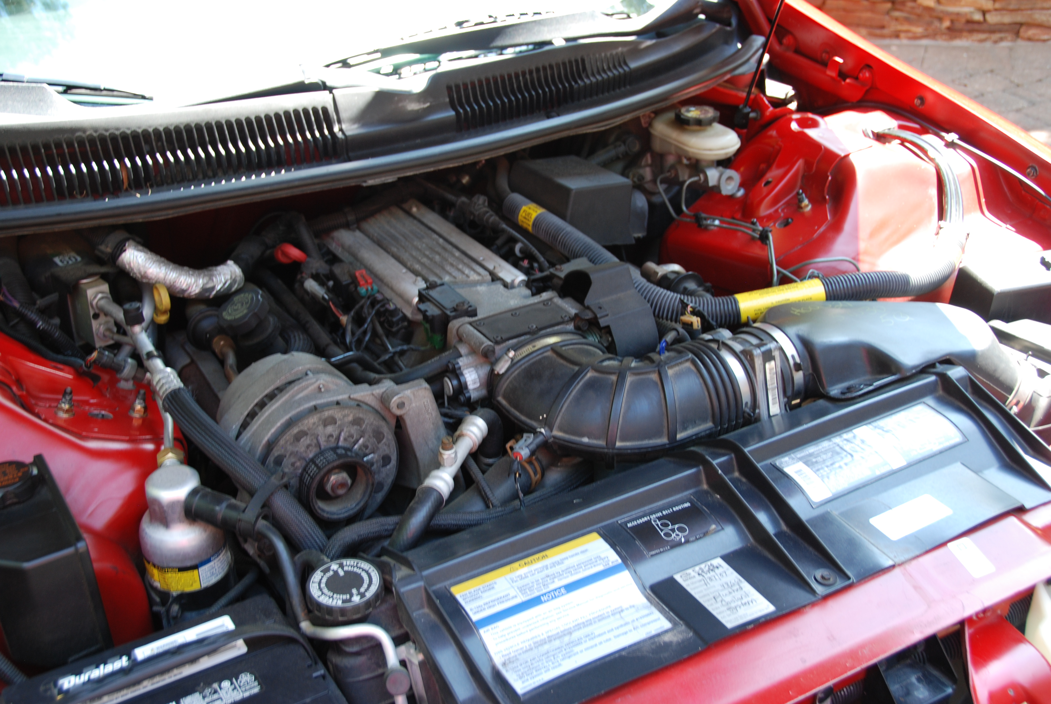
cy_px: 352
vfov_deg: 33.1
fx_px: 1184
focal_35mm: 40
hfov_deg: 47.9
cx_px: 526
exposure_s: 1/60
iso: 200
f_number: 4
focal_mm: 27
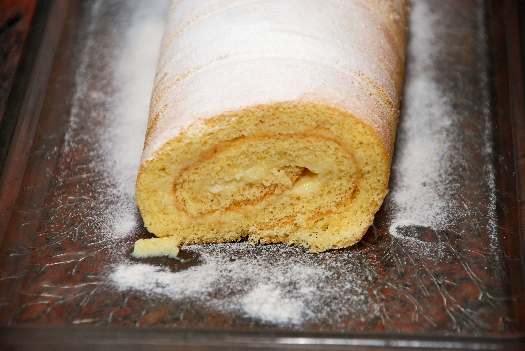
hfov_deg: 10.1
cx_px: 262
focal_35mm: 202
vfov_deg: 6.8
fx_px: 2957
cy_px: 176
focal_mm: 135
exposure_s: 1/125
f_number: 6.3
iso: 125
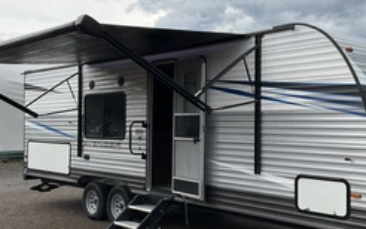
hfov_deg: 40.3
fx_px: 499
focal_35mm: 50
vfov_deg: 25.9
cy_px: 114
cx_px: 189
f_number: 1.8
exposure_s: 1/1279
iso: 25
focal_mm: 3
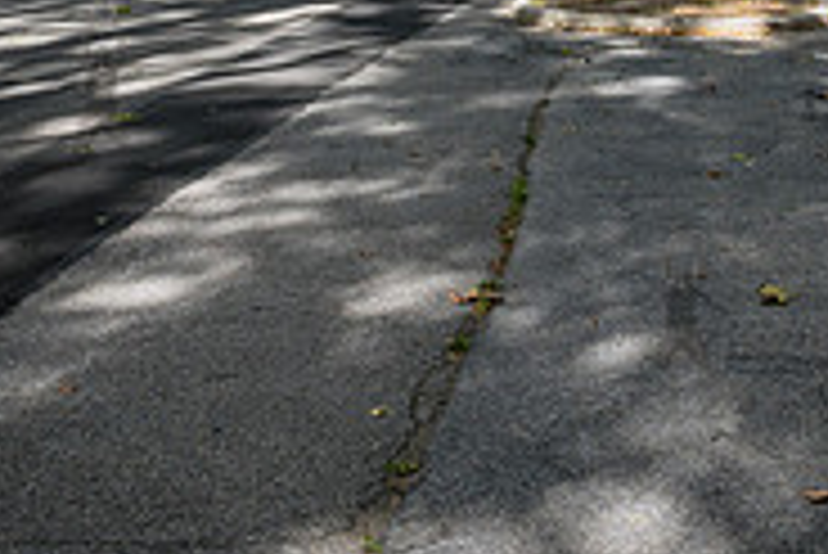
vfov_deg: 17.0
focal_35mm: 76
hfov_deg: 26.1
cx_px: 680
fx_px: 1749
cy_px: -146
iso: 250
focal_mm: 24
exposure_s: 1/100
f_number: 10
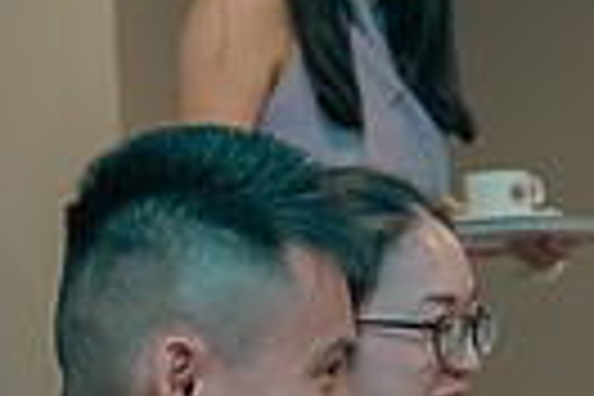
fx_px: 2541
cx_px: 1004
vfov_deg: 8.5
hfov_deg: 12.4
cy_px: 740
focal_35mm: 154
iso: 2500
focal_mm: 35
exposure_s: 1/160
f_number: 3.5
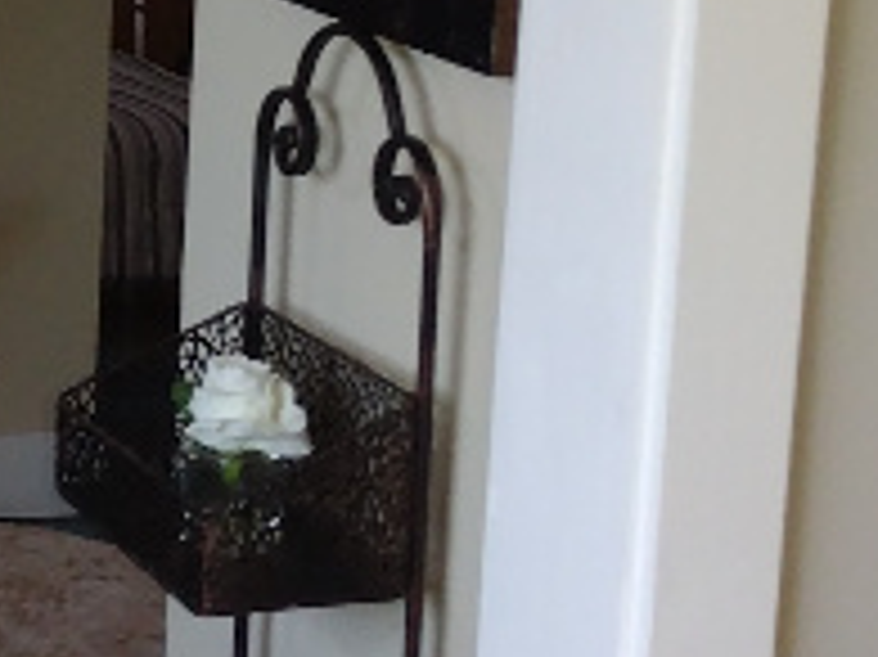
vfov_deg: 10.4
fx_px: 3599
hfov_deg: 13.3
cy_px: 171
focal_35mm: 142
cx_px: -315
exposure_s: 1/40
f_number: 1.7
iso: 225
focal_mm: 4.71
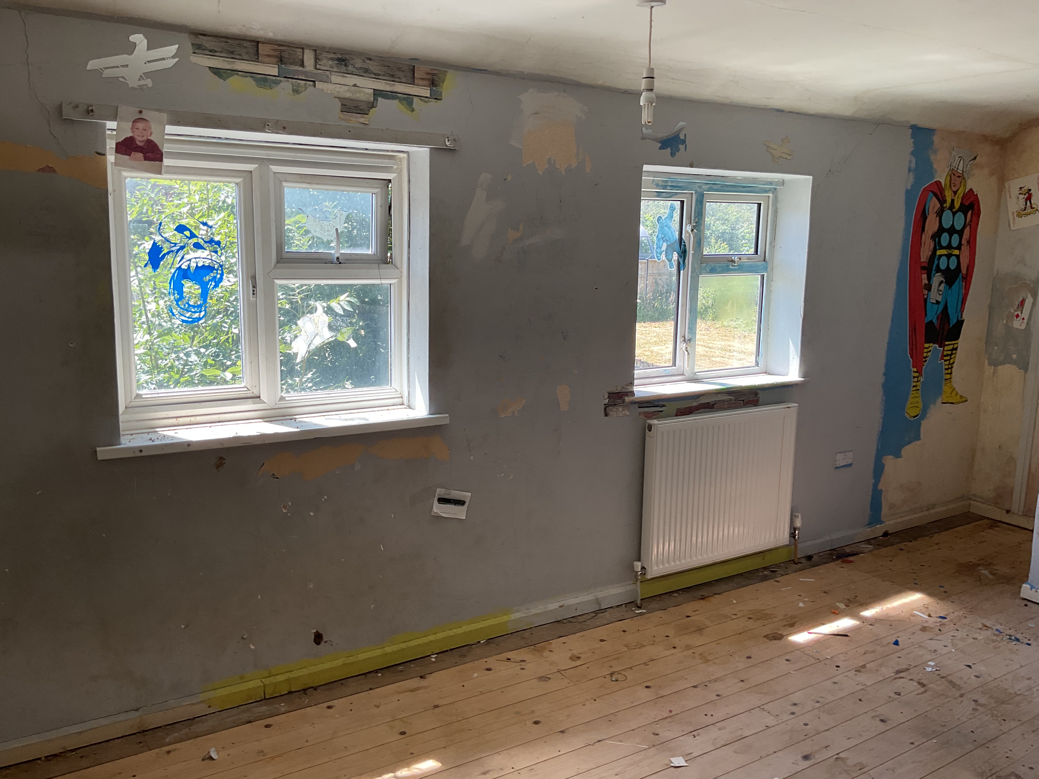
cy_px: 390
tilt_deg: -9.3
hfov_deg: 61.7
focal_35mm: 29
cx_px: 520
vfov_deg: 48.2
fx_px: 870
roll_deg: +0.0
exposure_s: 1/120
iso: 25
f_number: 1.8
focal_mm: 3
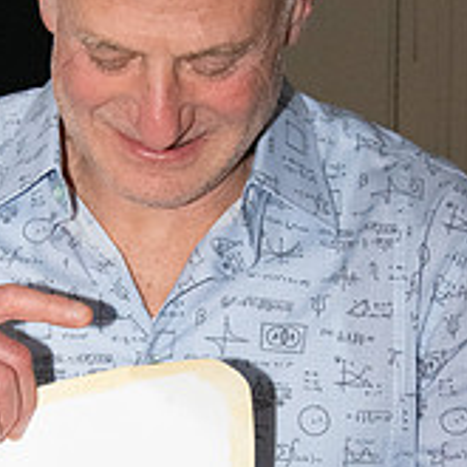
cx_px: 113
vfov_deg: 7.4
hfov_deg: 7.4
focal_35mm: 236
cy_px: 328
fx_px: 3602
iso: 5000
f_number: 14
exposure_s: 1/200
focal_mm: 68
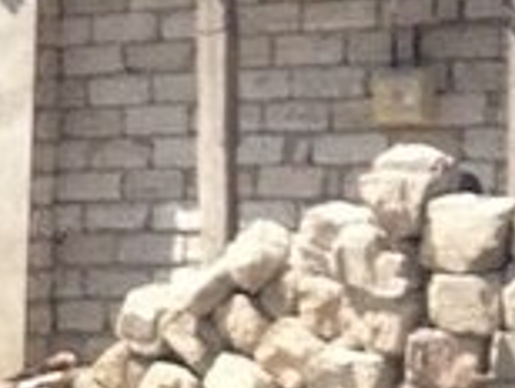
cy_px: 413
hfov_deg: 11.6
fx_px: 2235
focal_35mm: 150
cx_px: -565
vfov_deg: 9.8
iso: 32
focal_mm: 2.18
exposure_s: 1/739
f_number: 2.4
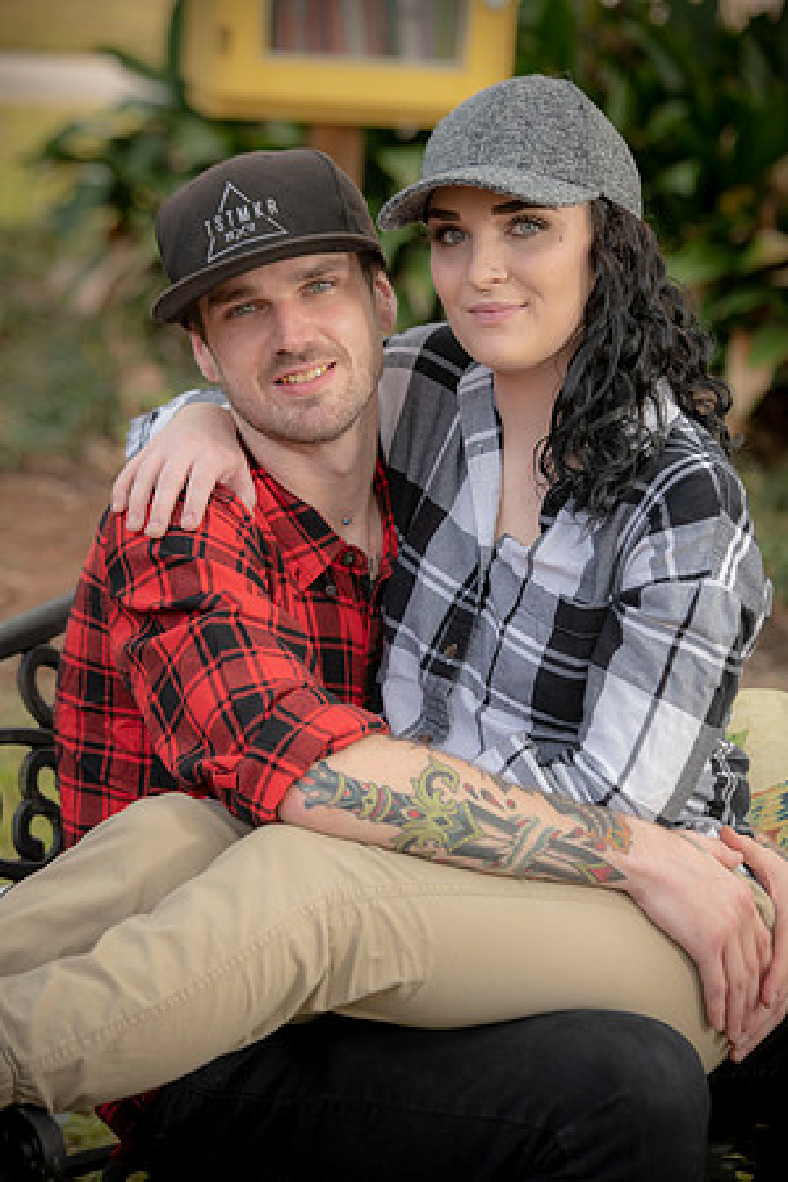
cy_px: 591
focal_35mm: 120
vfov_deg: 17.1
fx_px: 3940
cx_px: 394
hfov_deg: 11.4
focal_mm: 120
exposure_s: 1/200
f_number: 4.5
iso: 320
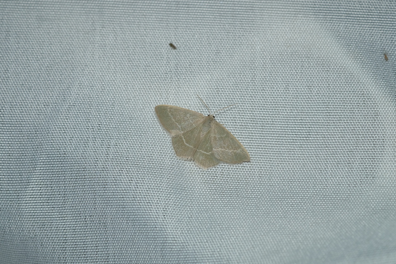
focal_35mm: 90
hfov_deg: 22.6
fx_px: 990
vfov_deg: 15.2
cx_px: 198
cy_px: 132
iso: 1000
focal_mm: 60
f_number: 7.1
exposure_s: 1/125
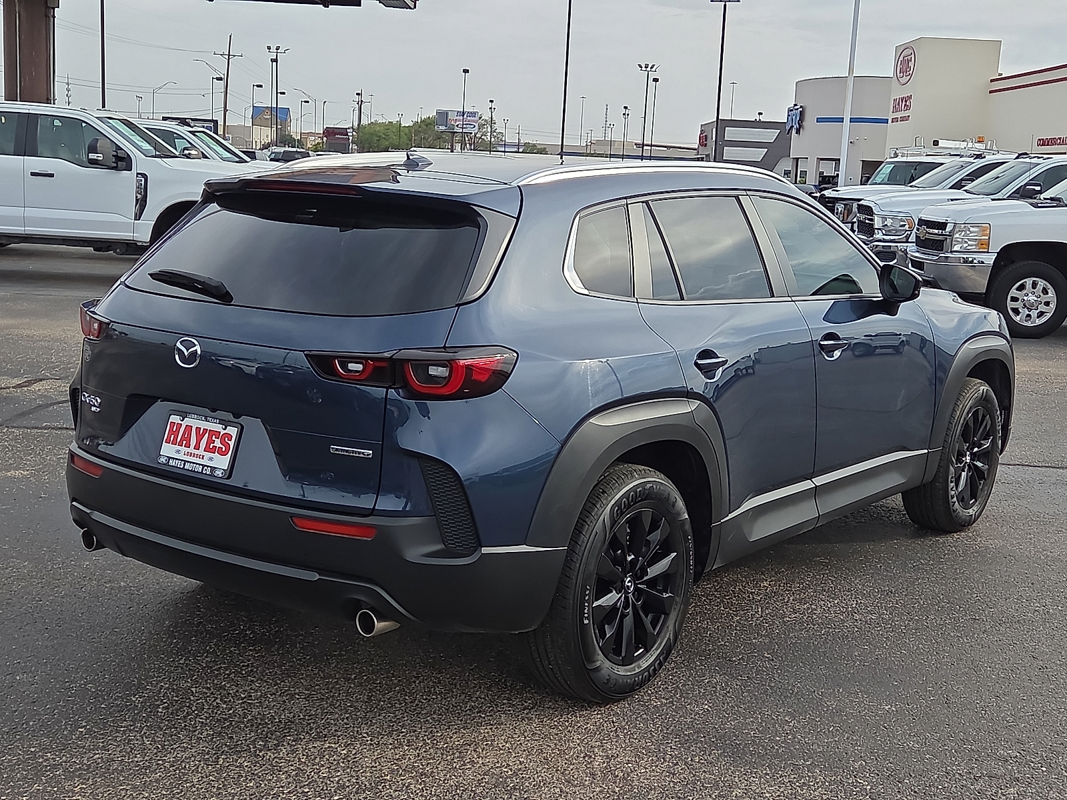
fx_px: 1387
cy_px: 400
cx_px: 534
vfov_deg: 32.2
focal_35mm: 45
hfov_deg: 42.1
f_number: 1.8
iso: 25
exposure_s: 1/769
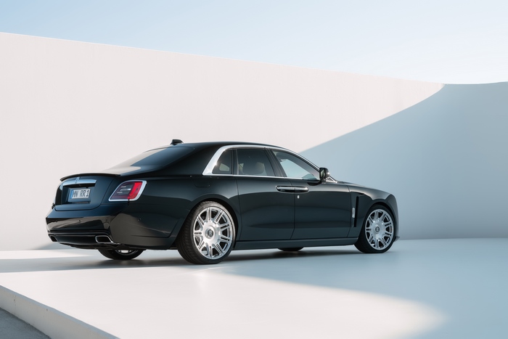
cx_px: 254
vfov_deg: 27.0
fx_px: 706
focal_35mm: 50
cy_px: 170
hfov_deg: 39.6
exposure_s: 1/100
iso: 125
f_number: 7.1
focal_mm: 50
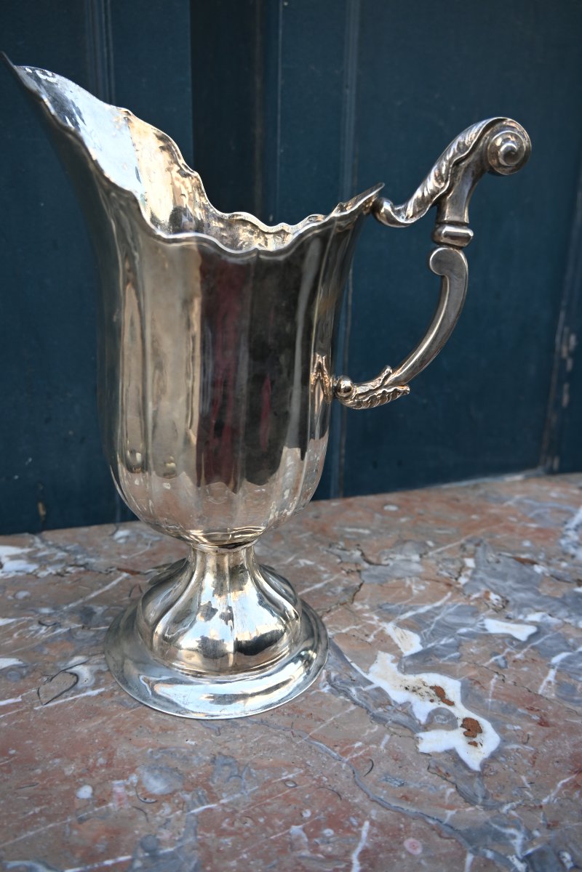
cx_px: 291
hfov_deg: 44.6
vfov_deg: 63.2
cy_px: 436
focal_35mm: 29
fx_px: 709
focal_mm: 19.5
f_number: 4
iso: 220
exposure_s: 1/250
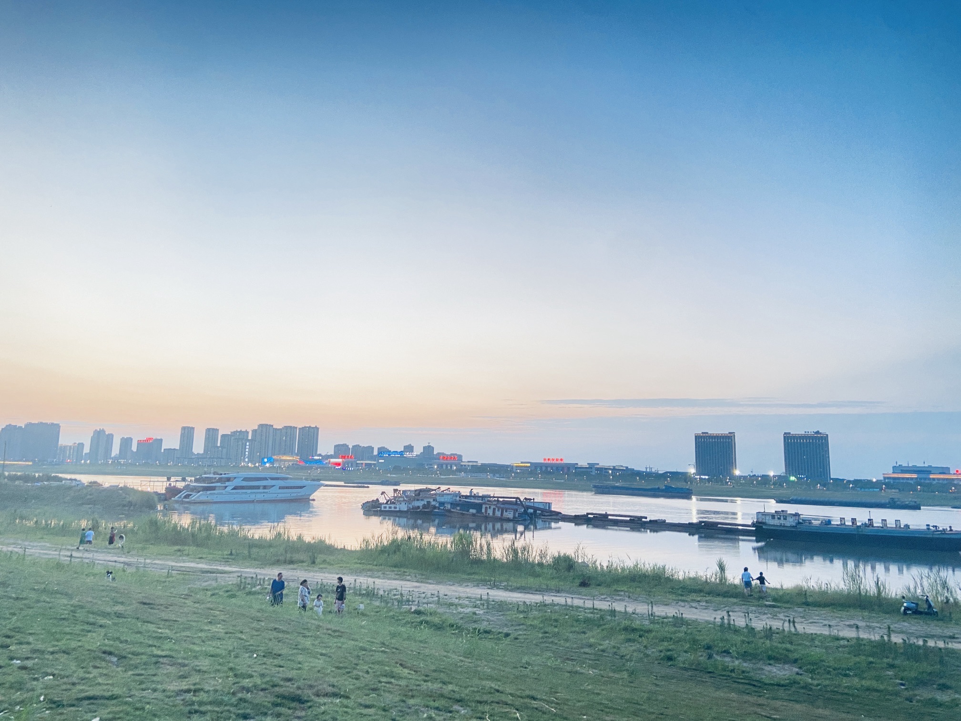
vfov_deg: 53.1
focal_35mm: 26
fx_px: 722
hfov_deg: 67.3
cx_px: 480
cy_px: 360
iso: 125
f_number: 1.8
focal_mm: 4.25
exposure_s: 1/64
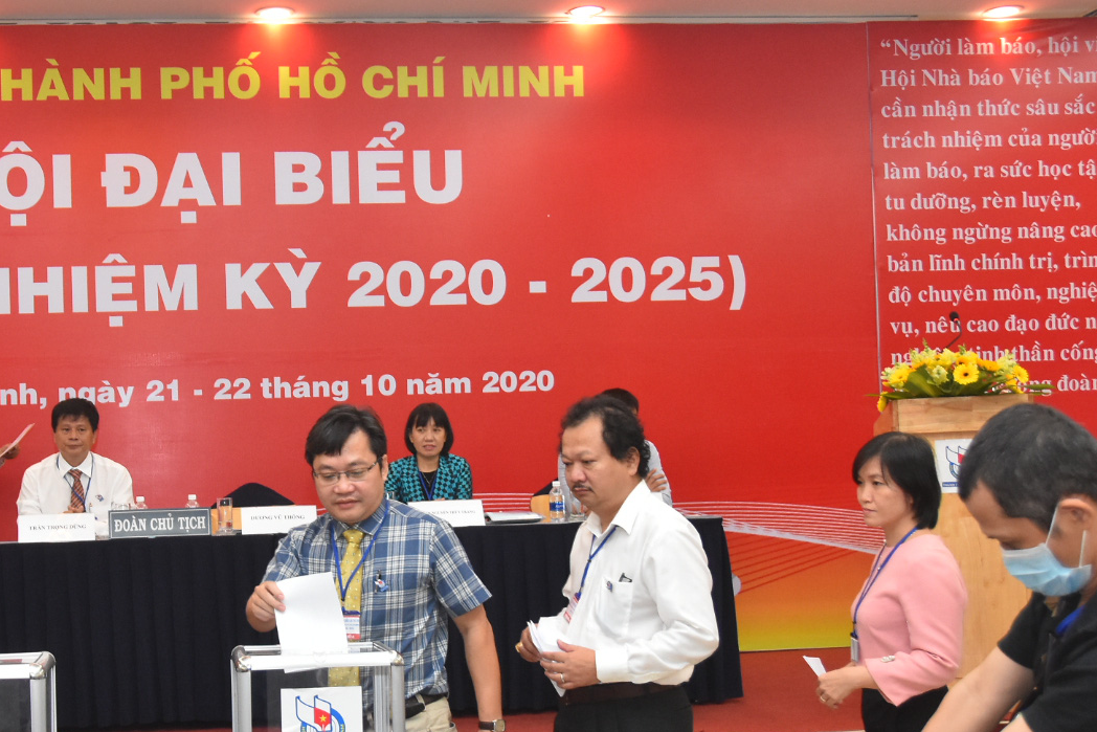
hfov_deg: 38.3
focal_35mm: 51
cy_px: 448
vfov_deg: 26.4
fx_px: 1554
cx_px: 336
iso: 2000
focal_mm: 22
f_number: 3.8
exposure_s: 1/200
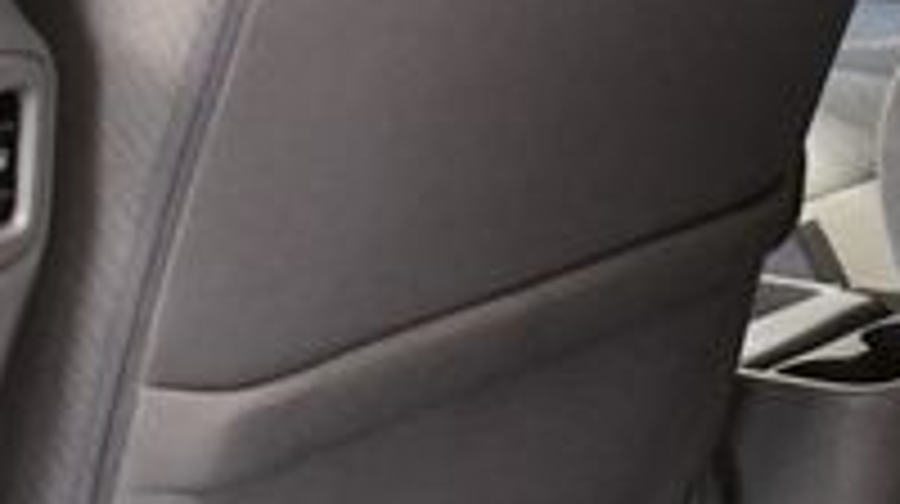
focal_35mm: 121
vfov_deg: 9.7
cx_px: 886
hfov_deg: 17.4
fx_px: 2885
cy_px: -212
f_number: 3.5
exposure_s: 1/125
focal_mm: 18
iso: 2500
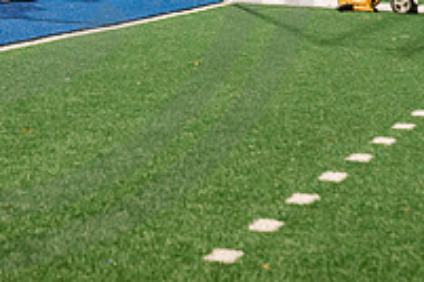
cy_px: -100
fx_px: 2379
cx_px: -46
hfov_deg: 10.1
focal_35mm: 202
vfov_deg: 6.7
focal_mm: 70
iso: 2500
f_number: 4.5
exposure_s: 1/200
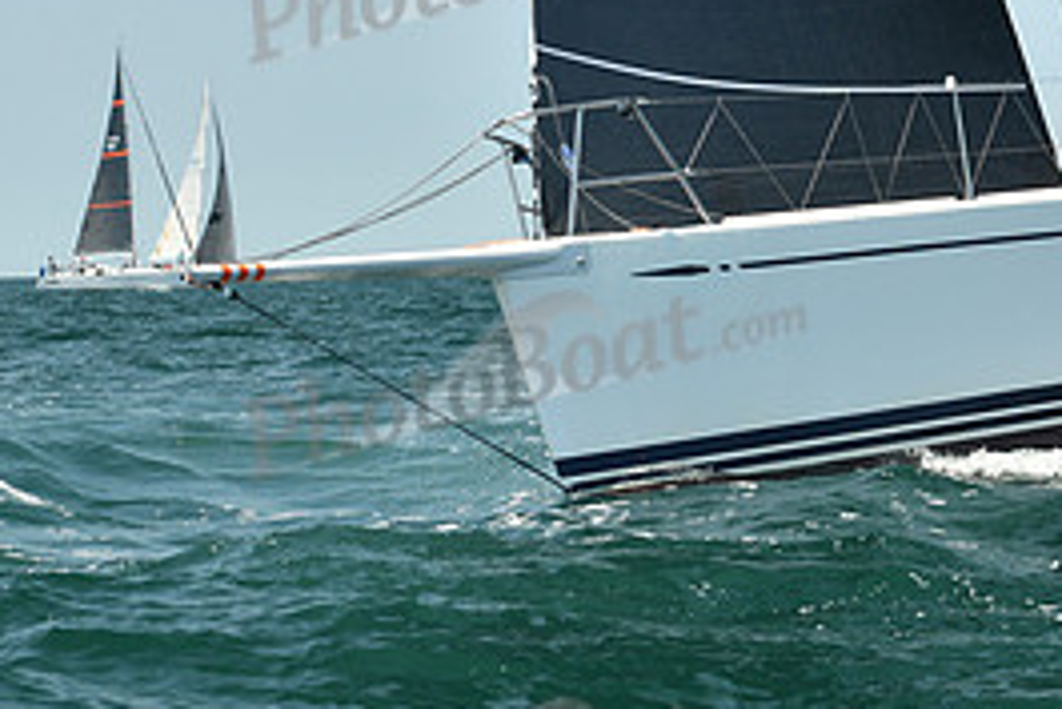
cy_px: 110
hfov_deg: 13.3
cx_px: 1018
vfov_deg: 9.0
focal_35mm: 153
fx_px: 4516
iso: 320
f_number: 6.3
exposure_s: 1/640
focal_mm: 70
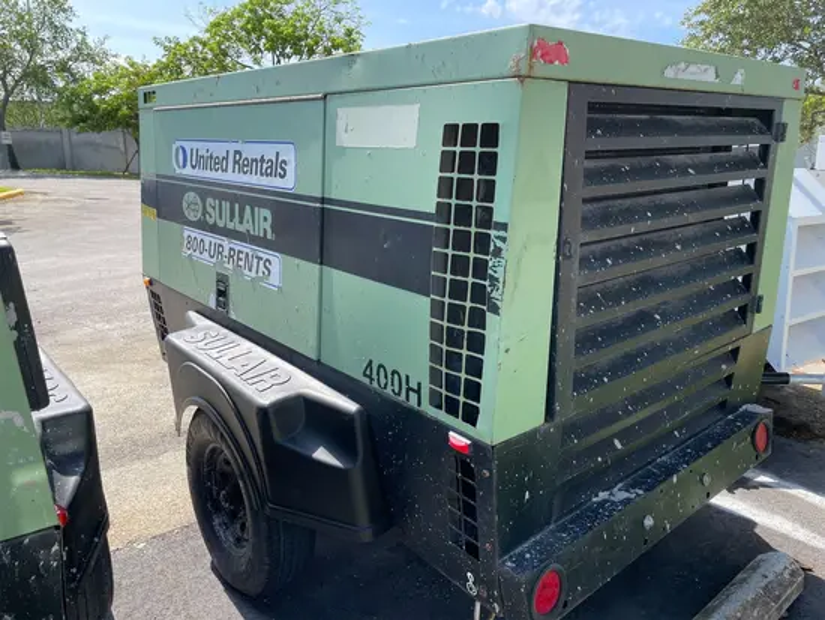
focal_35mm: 26
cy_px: 310
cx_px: 412
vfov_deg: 53.1
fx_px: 620
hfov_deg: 67.3
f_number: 1.6
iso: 32
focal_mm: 4.2
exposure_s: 1/1276
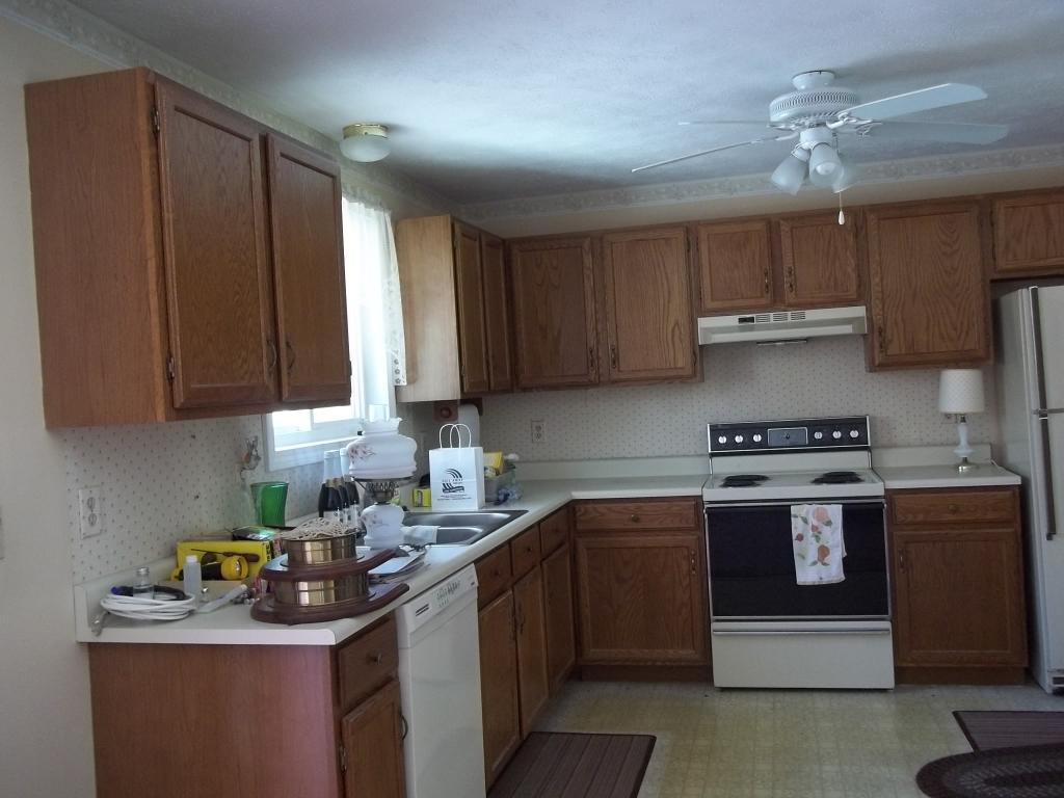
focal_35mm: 32
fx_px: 984
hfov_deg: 56.8
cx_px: 532
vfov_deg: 44.2
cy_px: 399
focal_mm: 5.7
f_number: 2.9
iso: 160
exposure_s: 1/20
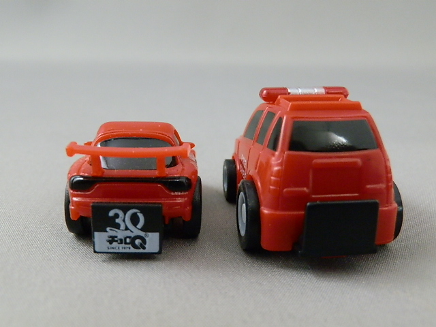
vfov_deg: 41.8
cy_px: 164
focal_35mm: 34
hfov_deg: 54.0
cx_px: 218
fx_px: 428
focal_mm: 6.17
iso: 320
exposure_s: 1/8
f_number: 3.5
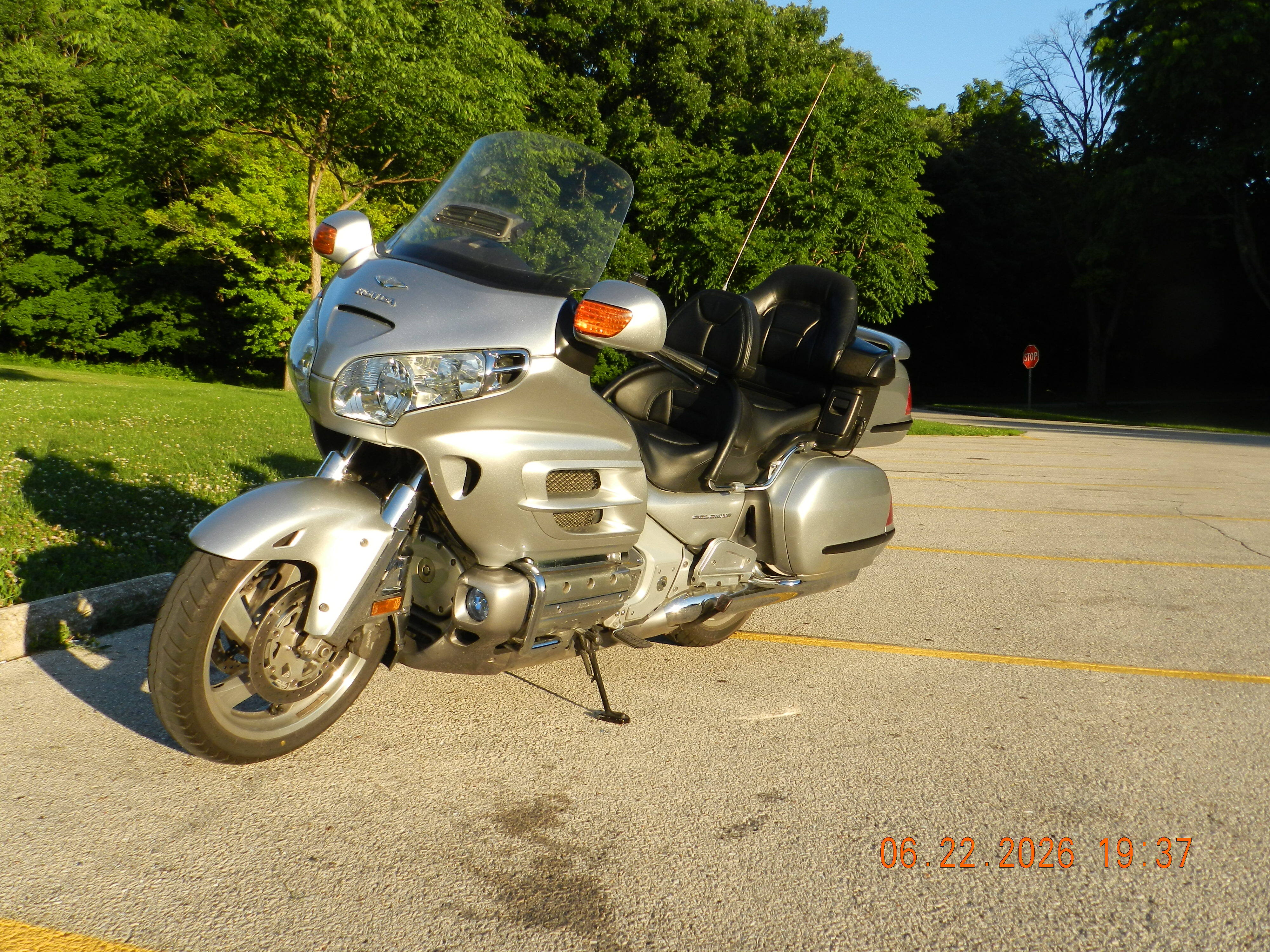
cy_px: 476
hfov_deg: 56.8
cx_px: 635
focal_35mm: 32
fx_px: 1174
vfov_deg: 44.2
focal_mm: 5.6
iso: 160
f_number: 4
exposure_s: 1/400
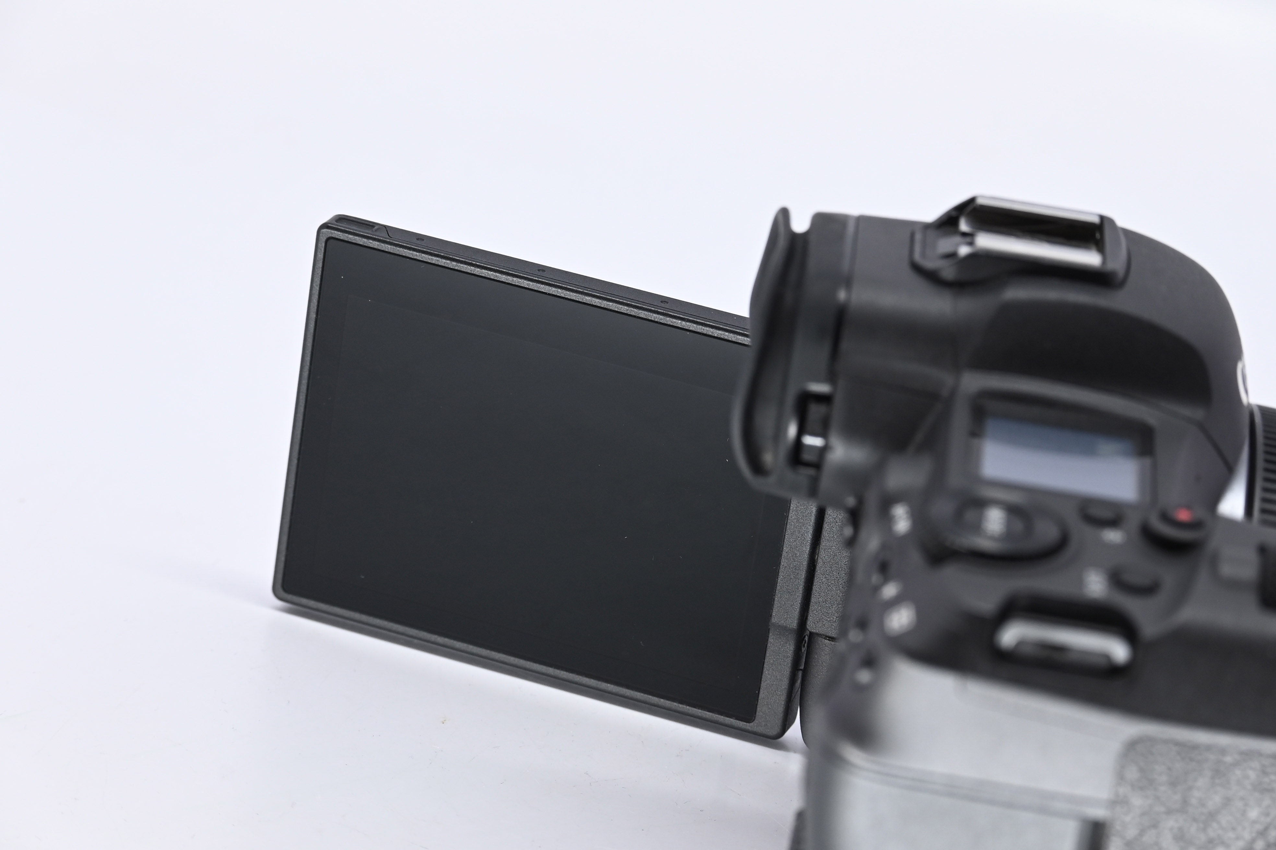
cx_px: 638
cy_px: 425
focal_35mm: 136
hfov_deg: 15.1
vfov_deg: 10.1
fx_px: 4820
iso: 500
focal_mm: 91
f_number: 9
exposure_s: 1/160
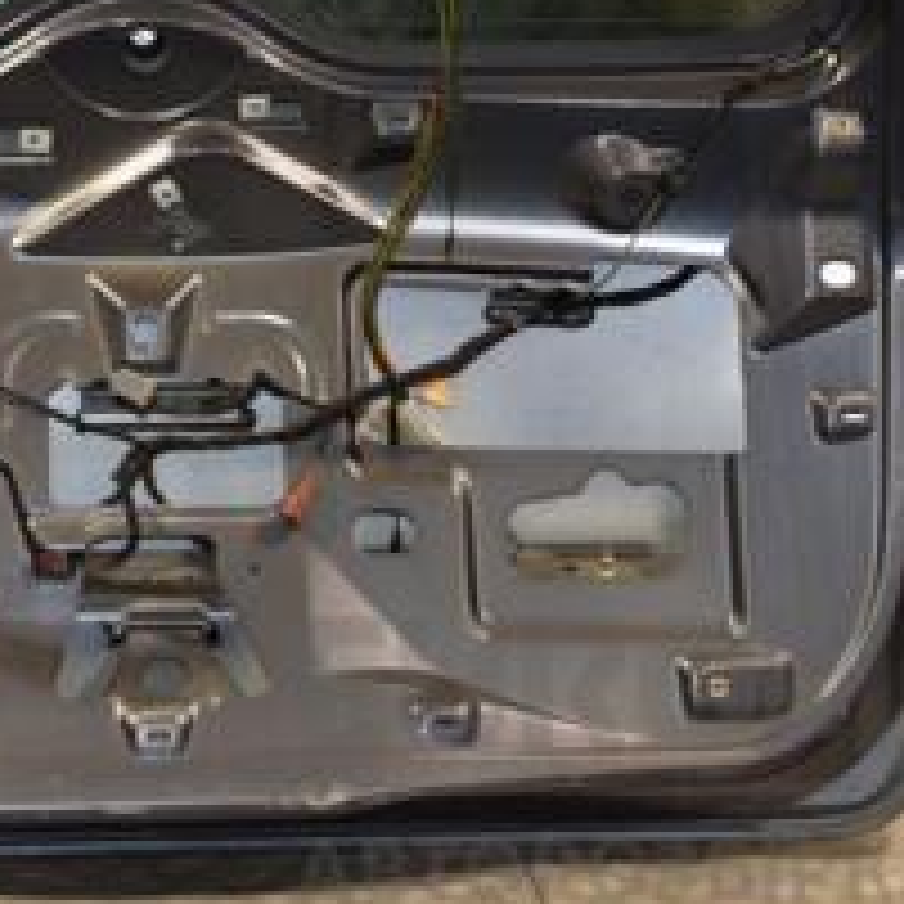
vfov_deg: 17.3
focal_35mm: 99
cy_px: 85
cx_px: 211
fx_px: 2925
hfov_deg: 17.5
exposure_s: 1/160
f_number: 5
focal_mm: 26
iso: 800
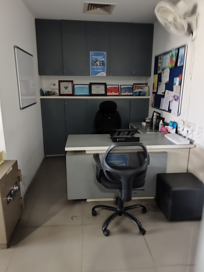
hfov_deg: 56.8
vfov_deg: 71.6
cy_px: 136
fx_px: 189
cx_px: 102
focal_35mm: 24
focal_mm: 5.84
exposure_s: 1/20
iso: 640
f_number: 1.6
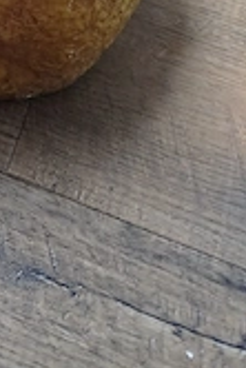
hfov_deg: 20.5
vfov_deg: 29.4
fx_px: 614
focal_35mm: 60
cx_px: -84
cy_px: -55
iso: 320
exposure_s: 1/33
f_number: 1.7
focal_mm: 5.31
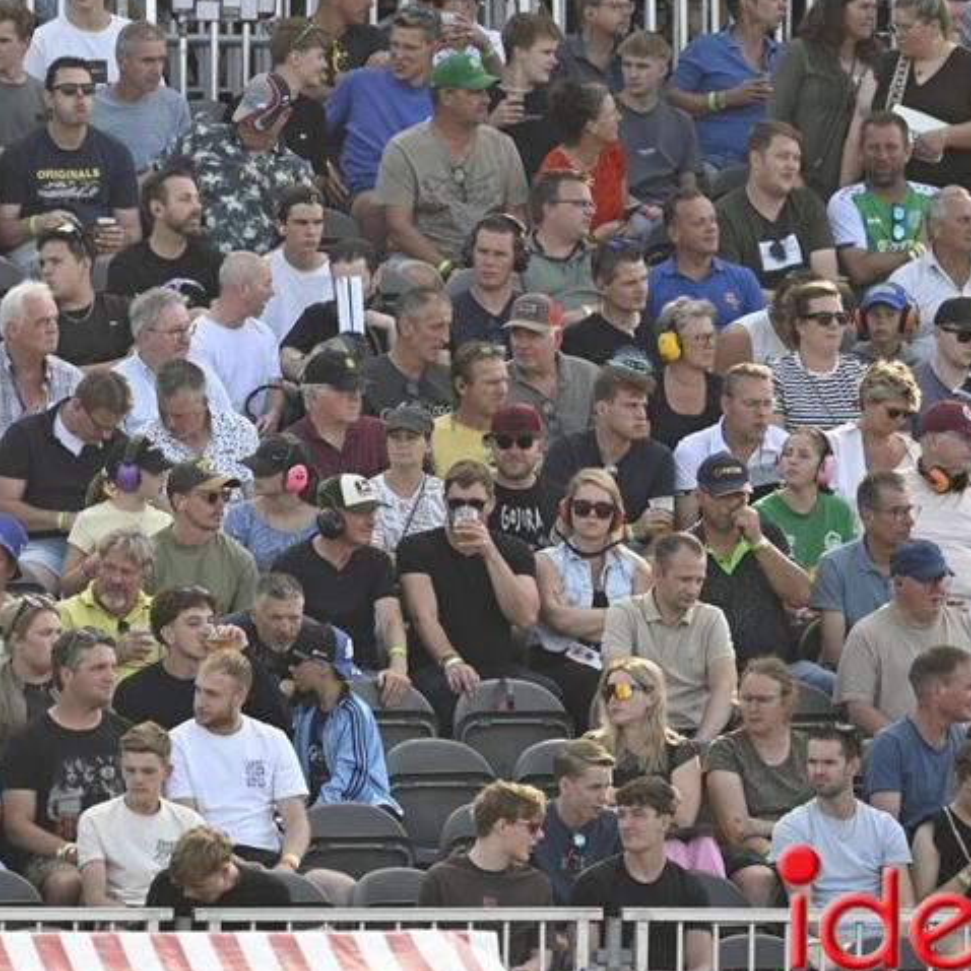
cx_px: 256
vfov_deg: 2.5
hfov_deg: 2.5
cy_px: 401
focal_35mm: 705
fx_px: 22374
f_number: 5.6
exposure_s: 1/400
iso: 320
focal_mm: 400
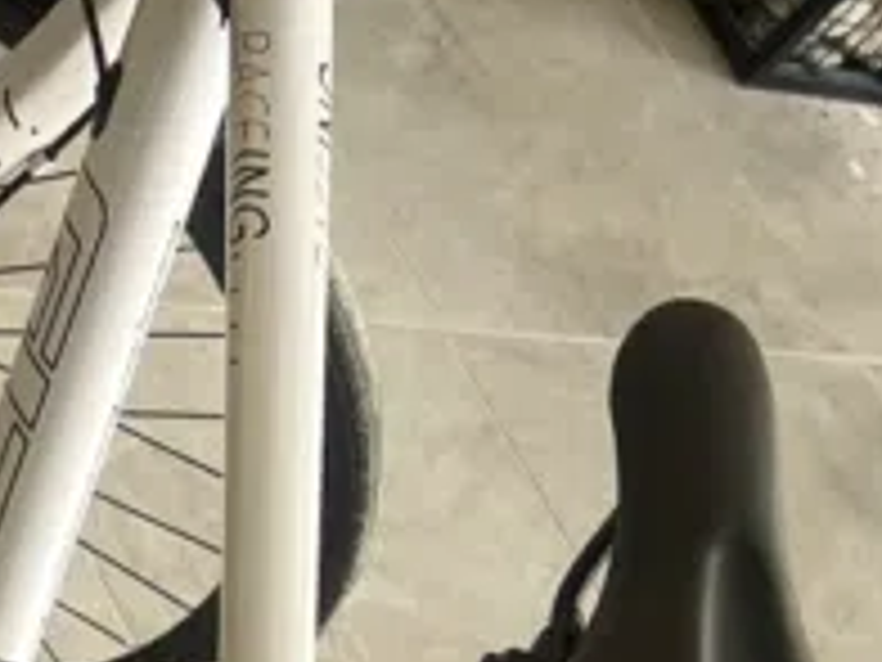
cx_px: -459
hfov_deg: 19.8
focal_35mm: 85
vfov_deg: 15.7
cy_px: 1049
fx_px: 2166
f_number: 1.5
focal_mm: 5.7
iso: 32
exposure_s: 1/121
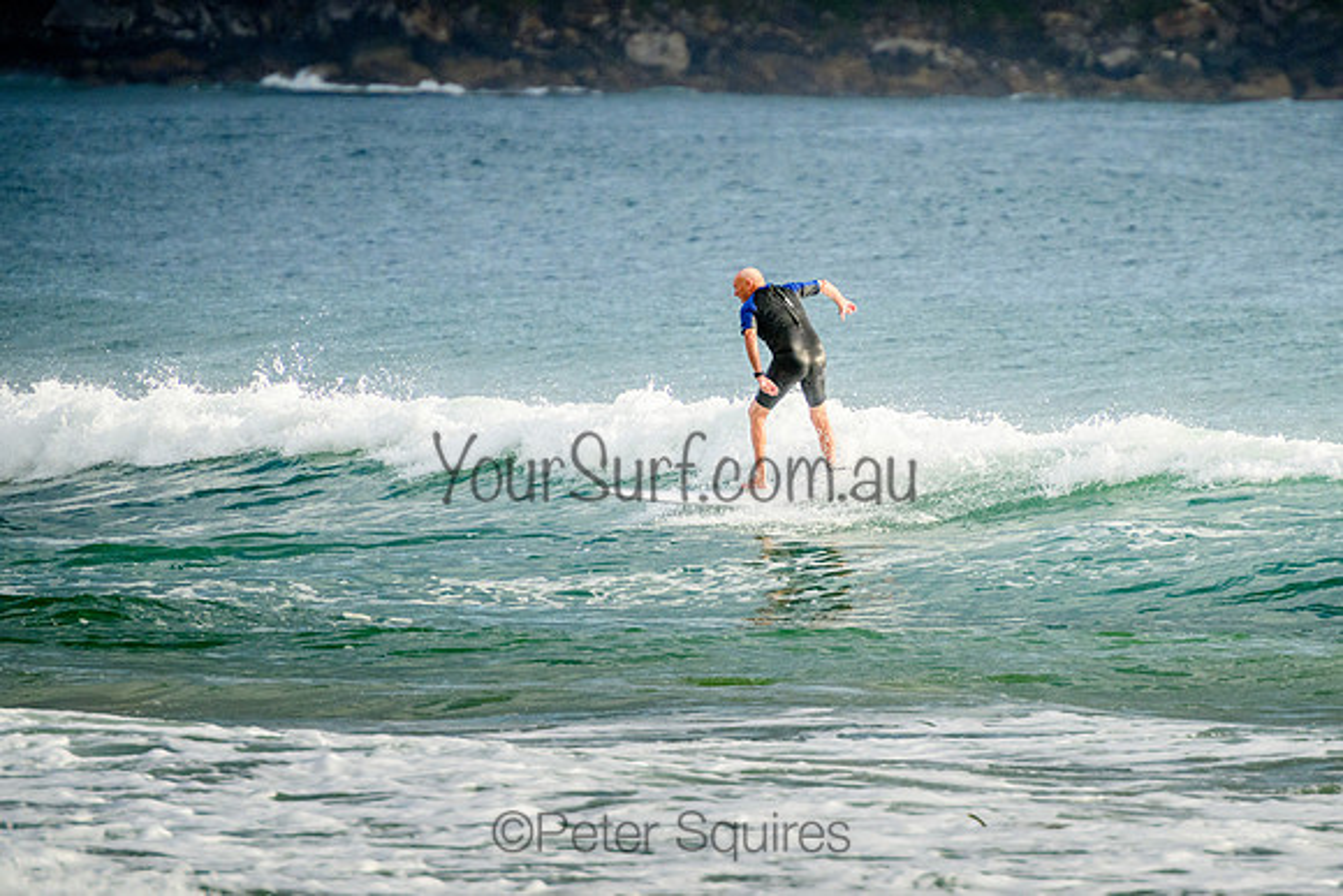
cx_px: 923
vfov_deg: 2.5
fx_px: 20524
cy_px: 380
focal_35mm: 550
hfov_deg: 3.7
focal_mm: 400
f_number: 5.6
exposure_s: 1/2000
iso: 900
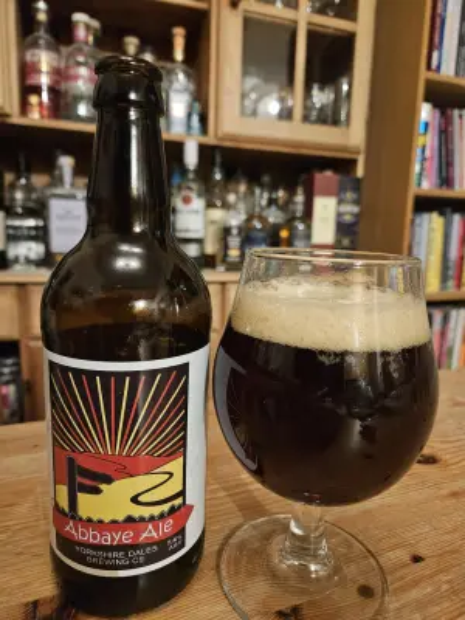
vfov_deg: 73.9
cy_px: 310
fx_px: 412
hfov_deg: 58.9
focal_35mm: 23
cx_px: 232
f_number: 1.8
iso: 800
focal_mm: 5.4
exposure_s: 1/25
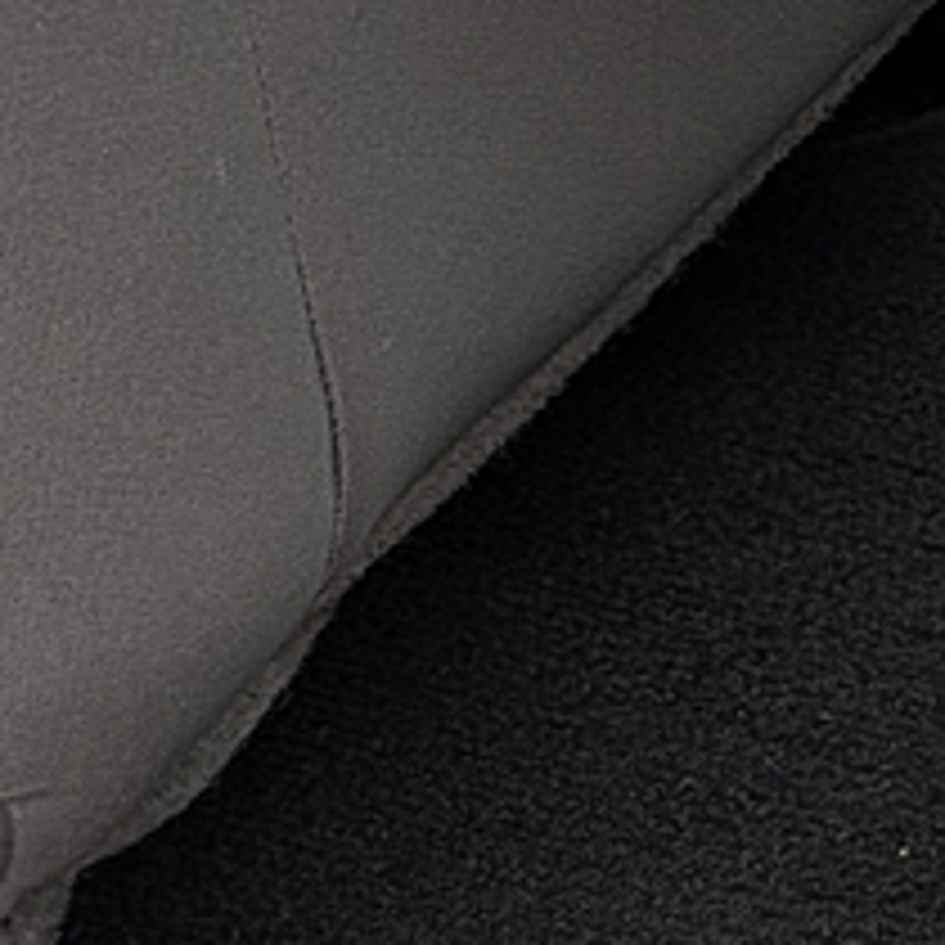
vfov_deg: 9.8
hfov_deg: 9.0
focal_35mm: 162
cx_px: 2691
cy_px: -1154
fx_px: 5004
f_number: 1.68
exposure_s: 1/30
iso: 38
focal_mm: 6.9
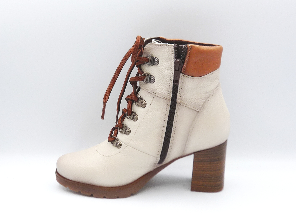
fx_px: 410
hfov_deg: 39.7
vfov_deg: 30.3
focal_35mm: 48
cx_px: 148
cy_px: 111
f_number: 4
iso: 100
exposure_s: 1/160
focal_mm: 4.8
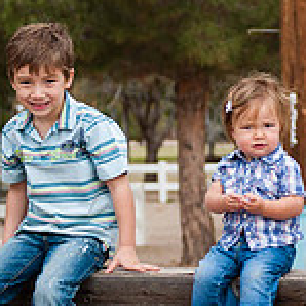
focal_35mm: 159
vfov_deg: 11.0
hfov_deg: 10.9
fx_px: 1590
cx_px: 271
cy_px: 193
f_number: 2.8
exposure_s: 1/800
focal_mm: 48
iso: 200
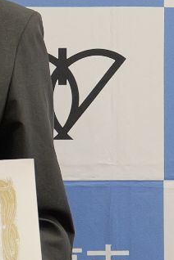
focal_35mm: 154
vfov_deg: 13.3
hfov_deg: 7.7
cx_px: -367
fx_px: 1116
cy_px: 150
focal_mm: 25
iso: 1600
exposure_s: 1/125
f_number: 5.1
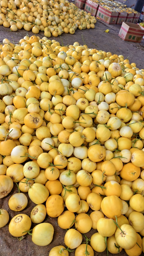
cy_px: 126
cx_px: 86
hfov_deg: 44.1
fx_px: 177
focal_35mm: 26
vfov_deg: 71.9
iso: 762
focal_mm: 5.6
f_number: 1.57
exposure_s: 1/100
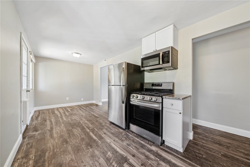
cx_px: 125
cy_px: 84
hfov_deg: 112.6
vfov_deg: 89.9
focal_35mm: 12
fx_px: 83
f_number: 11
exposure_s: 1/1.25
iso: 50
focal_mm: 12
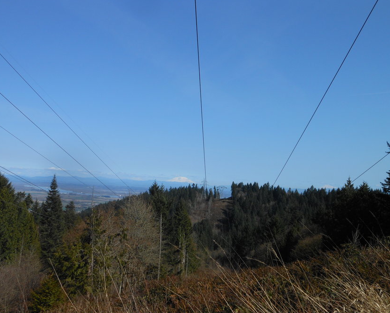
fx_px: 404
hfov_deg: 51.5
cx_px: 192
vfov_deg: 42.2
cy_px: 158
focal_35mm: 35
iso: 80
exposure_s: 1/1250
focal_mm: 6
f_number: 3.5
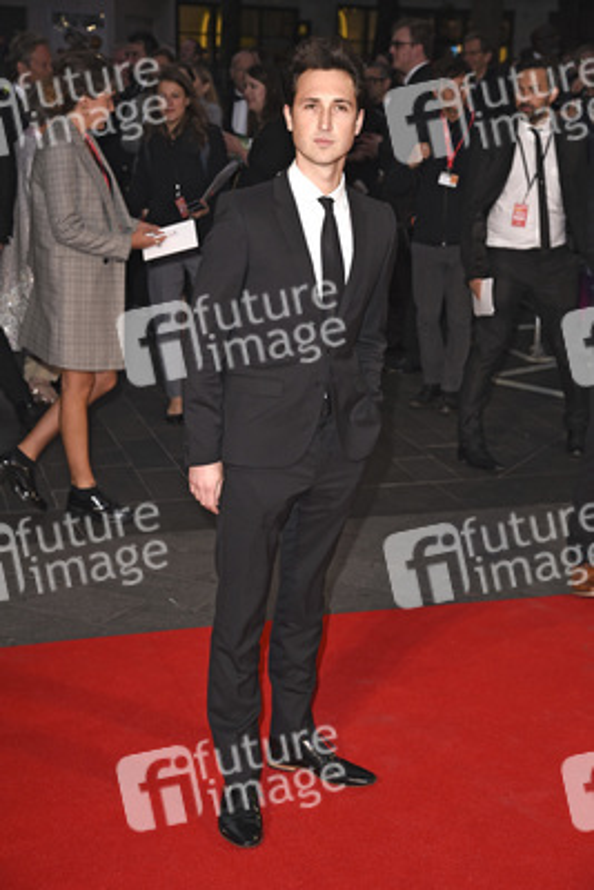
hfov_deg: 20.9
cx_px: 297
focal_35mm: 65
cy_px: 445
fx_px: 1607
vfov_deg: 30.9
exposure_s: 1/250
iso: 640
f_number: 6.3
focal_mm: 65
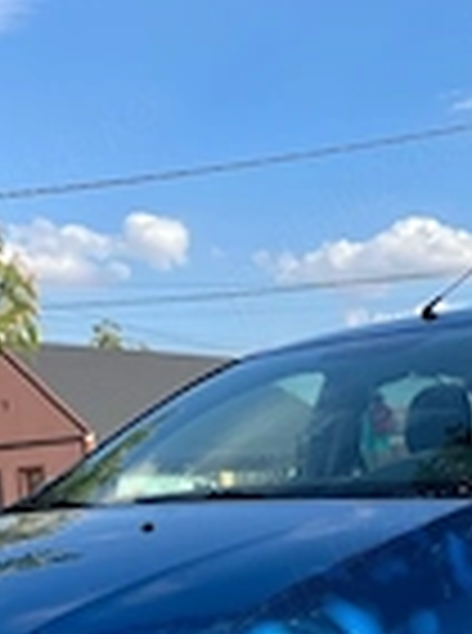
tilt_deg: -5.5
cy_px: 603
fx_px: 1352
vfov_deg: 25.4
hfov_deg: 19.3
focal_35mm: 74
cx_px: 454
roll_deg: +3.2
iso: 50
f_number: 1.6
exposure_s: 1/1776
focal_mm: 5.1
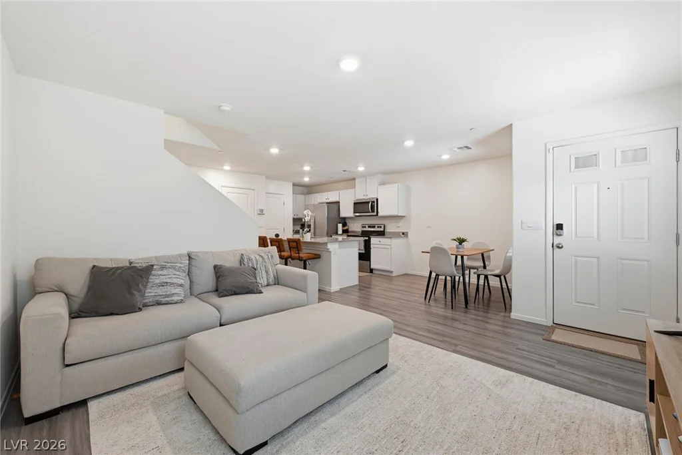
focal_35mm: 14
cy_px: 228
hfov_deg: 102.3
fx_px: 275
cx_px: 341
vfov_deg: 79.2
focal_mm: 14.5
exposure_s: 1/100
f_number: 10
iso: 500
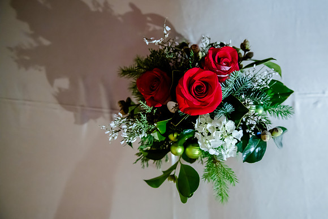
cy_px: 105
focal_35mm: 31
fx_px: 285
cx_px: 197
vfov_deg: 41.9
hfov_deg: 59.3
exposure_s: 1/100
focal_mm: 26
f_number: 2.8
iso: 3200
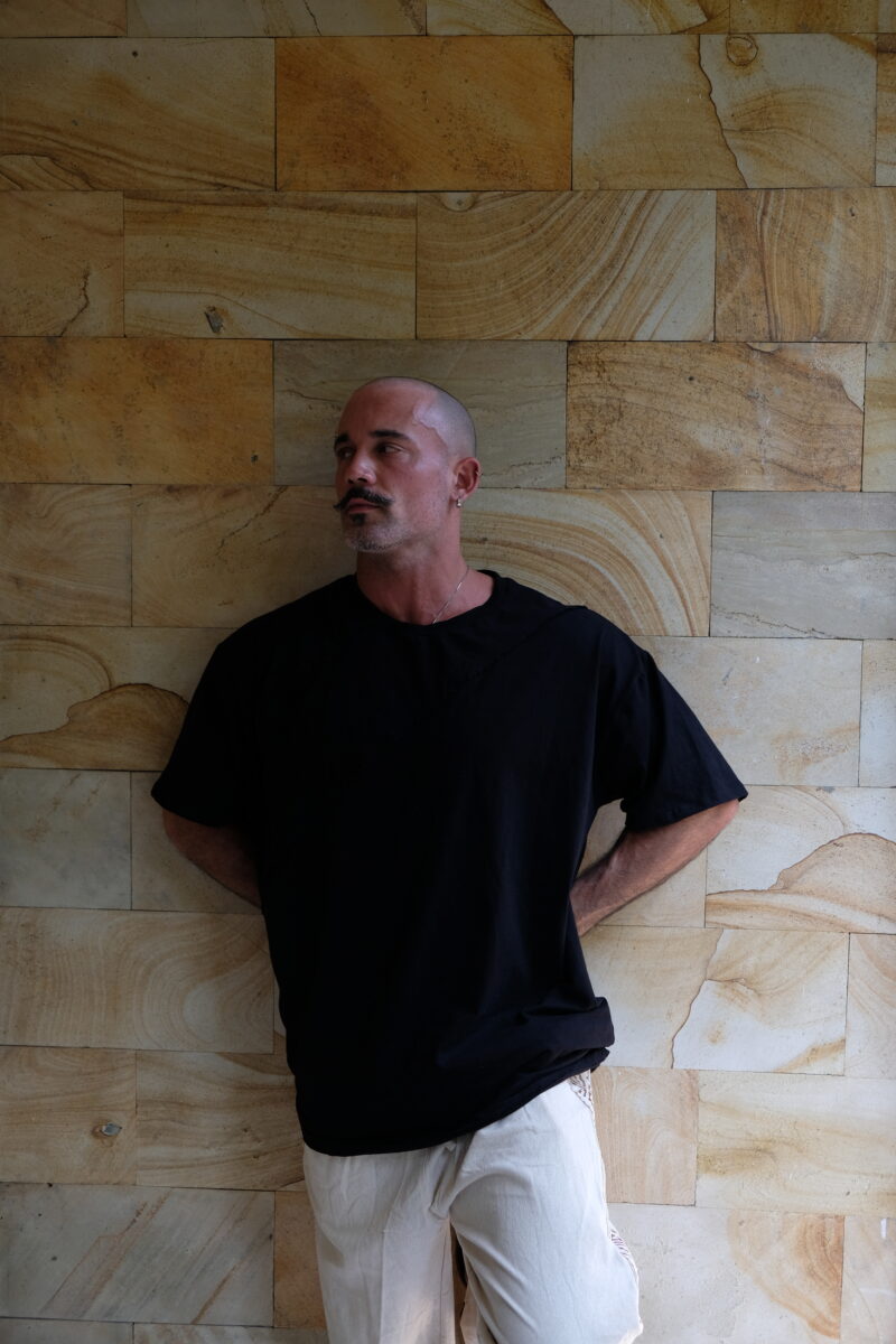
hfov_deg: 33.4
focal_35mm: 40
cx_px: 448
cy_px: 672
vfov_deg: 48.5
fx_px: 1493
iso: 320
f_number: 3.2
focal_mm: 26.5
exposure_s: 1/200
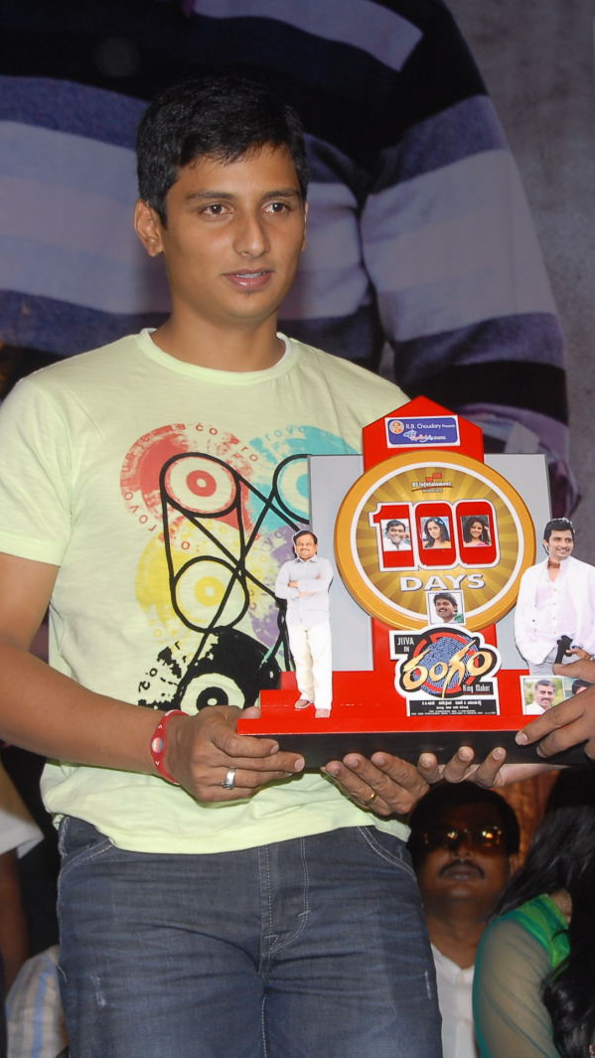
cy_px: 532
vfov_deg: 25.7
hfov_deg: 14.5
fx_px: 2322
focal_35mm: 83
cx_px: 452
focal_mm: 35
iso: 320
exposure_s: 1/125
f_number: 7.1
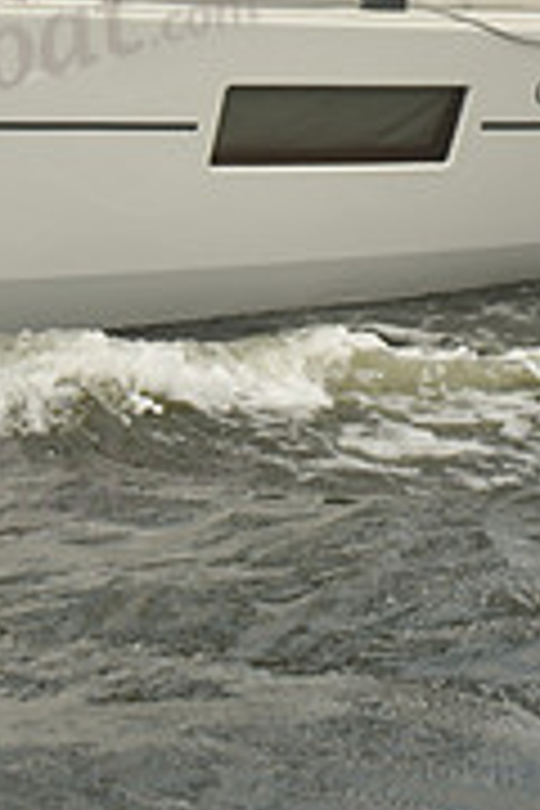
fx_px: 5062
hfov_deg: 6.1
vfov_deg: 9.0
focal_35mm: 225
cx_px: 493
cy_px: -225
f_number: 7.1
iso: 250
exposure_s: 1/800
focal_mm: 70
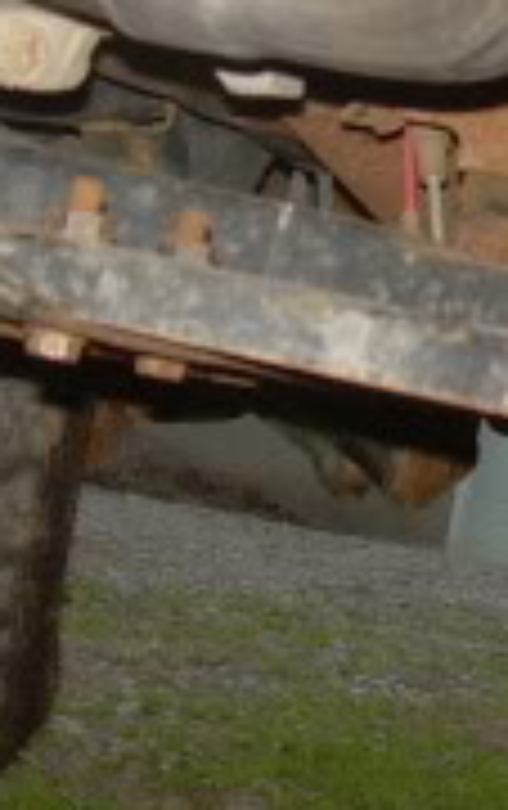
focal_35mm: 143
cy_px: 68
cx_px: 692
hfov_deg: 9.0
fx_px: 3158
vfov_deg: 14.4
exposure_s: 1/60
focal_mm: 6.3
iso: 84
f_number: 2.8
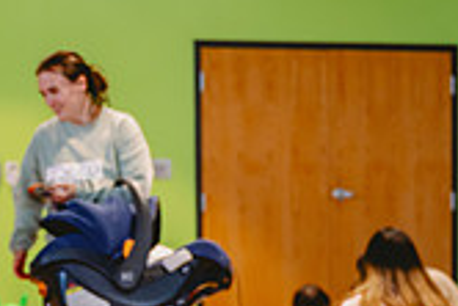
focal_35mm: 177
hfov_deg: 11.6
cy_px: 394
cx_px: 272
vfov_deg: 7.7
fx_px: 2254
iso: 1600
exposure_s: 1/200
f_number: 2.8
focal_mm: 47
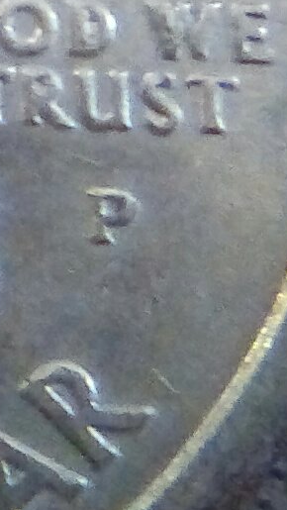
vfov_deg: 15.8
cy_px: -48
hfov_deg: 8.5
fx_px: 1784
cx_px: -364
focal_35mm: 132
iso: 1609
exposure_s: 1/10
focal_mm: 3.5
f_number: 2.8
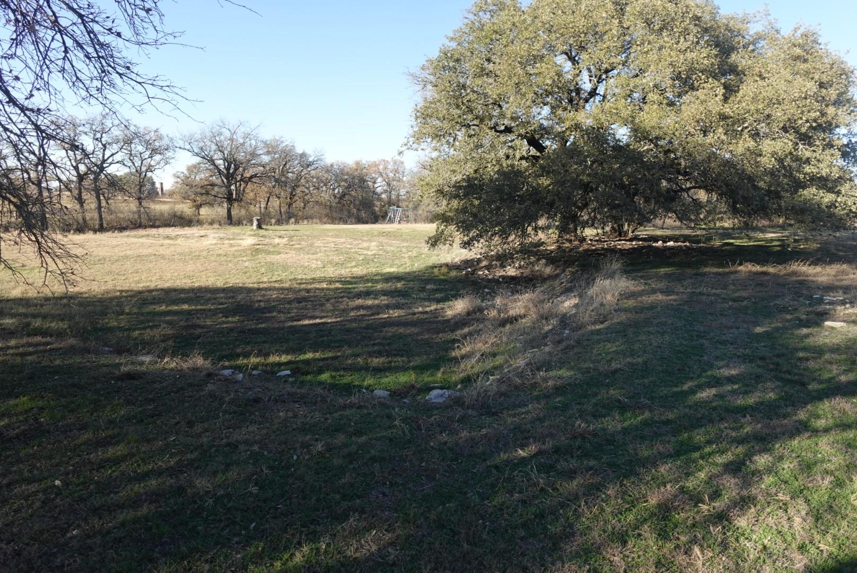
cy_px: 286
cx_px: 428
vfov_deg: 62.0
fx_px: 476
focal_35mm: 20
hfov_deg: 83.9
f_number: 2
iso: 125
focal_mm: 7.6
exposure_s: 1/1000
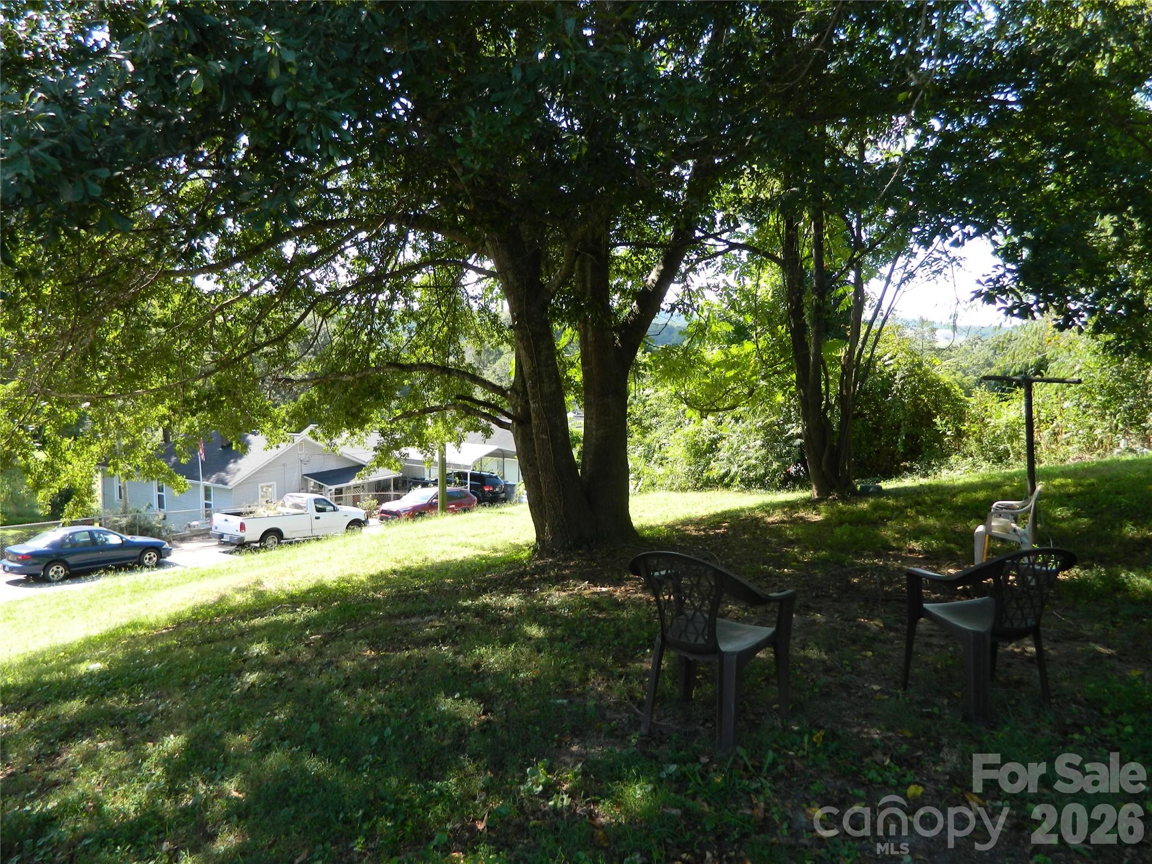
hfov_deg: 69.4
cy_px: 432
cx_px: 576
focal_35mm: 25
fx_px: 832
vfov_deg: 54.9
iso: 80
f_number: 3.1
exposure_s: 1/160
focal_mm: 4.5
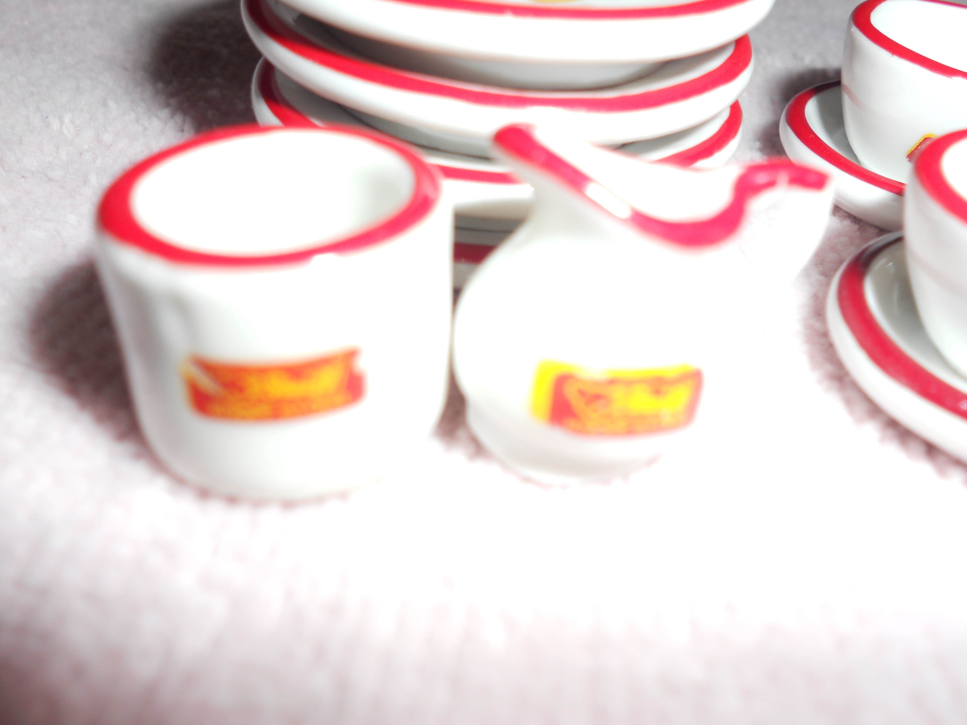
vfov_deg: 44.2
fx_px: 894
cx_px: 484
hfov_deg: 56.8
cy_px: 362
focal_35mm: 32
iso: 80
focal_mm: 5.8
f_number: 8.8
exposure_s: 1/25
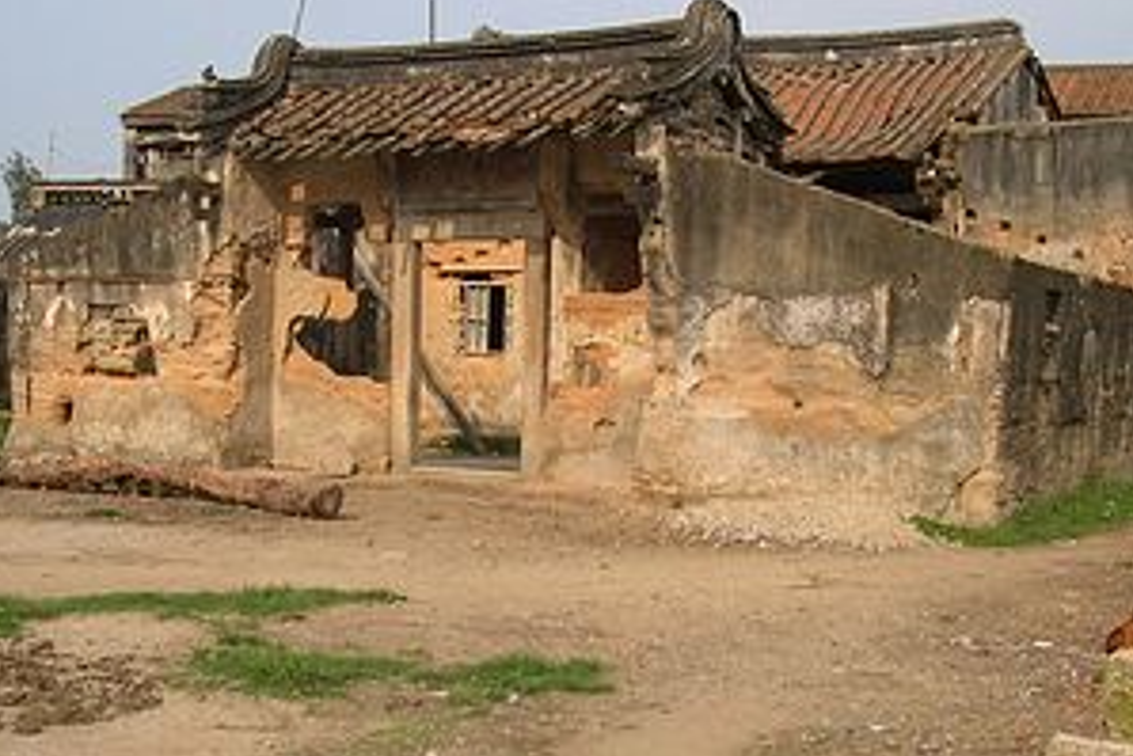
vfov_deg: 25.5
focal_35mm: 53
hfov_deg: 37.5
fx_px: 1669
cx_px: 559
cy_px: 418
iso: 100
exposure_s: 1/159
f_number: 7.6
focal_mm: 8
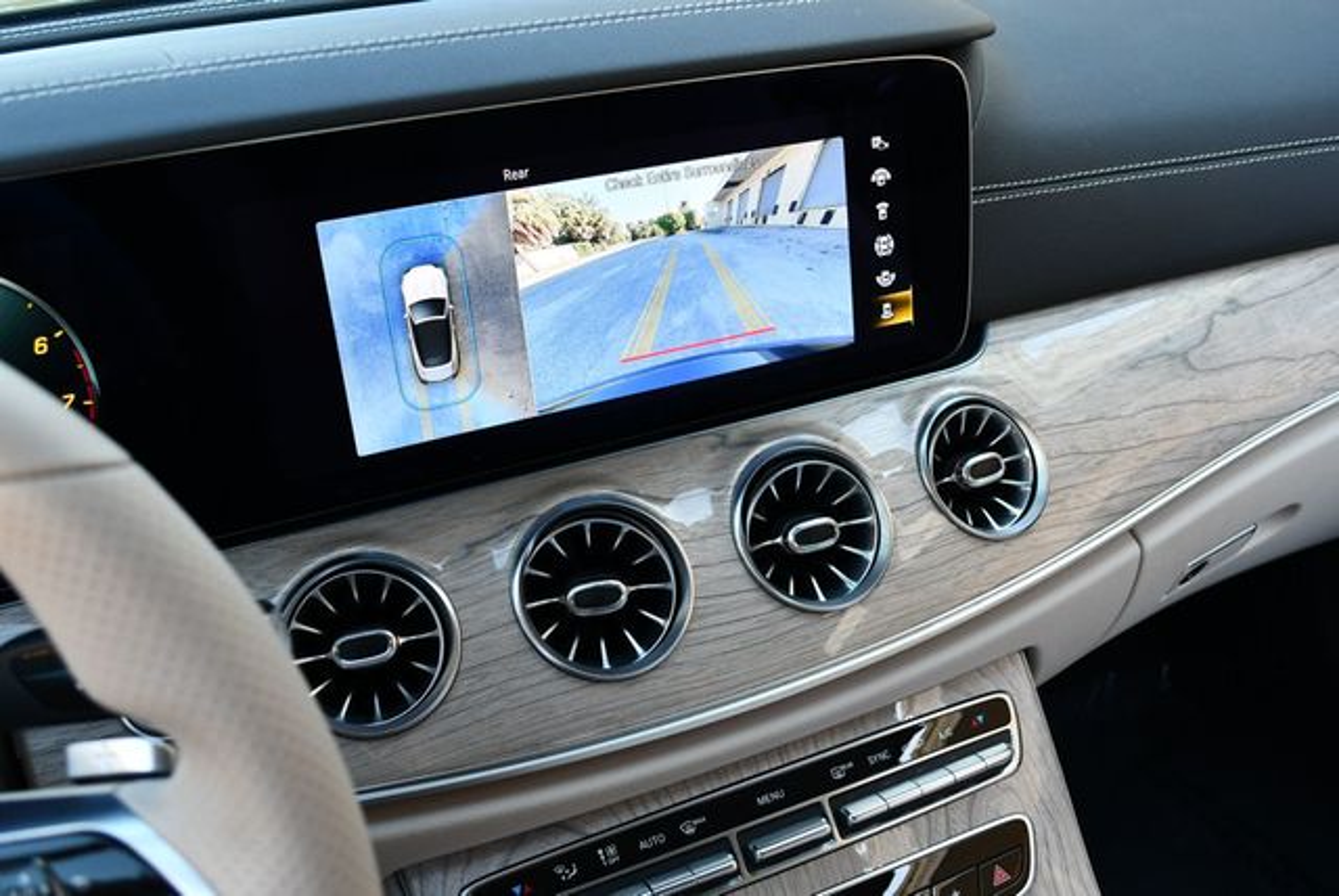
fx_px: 1340
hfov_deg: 53.1
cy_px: 448
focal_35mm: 36
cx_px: 670
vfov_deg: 36.9
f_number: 3.5
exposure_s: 1/250
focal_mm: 18
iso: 640
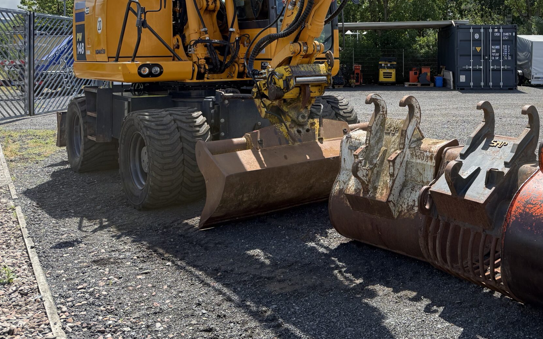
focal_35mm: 39
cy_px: 47
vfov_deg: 31.5
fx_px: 577
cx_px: 402
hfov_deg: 48.6
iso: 100
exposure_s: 1/2110
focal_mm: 6.76
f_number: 1.78
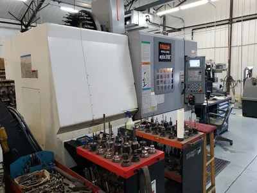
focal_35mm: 26
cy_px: 96
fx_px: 193
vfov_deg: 53.1
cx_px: 128
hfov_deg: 67.3
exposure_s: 1/60
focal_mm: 4.3
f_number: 2.4
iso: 250
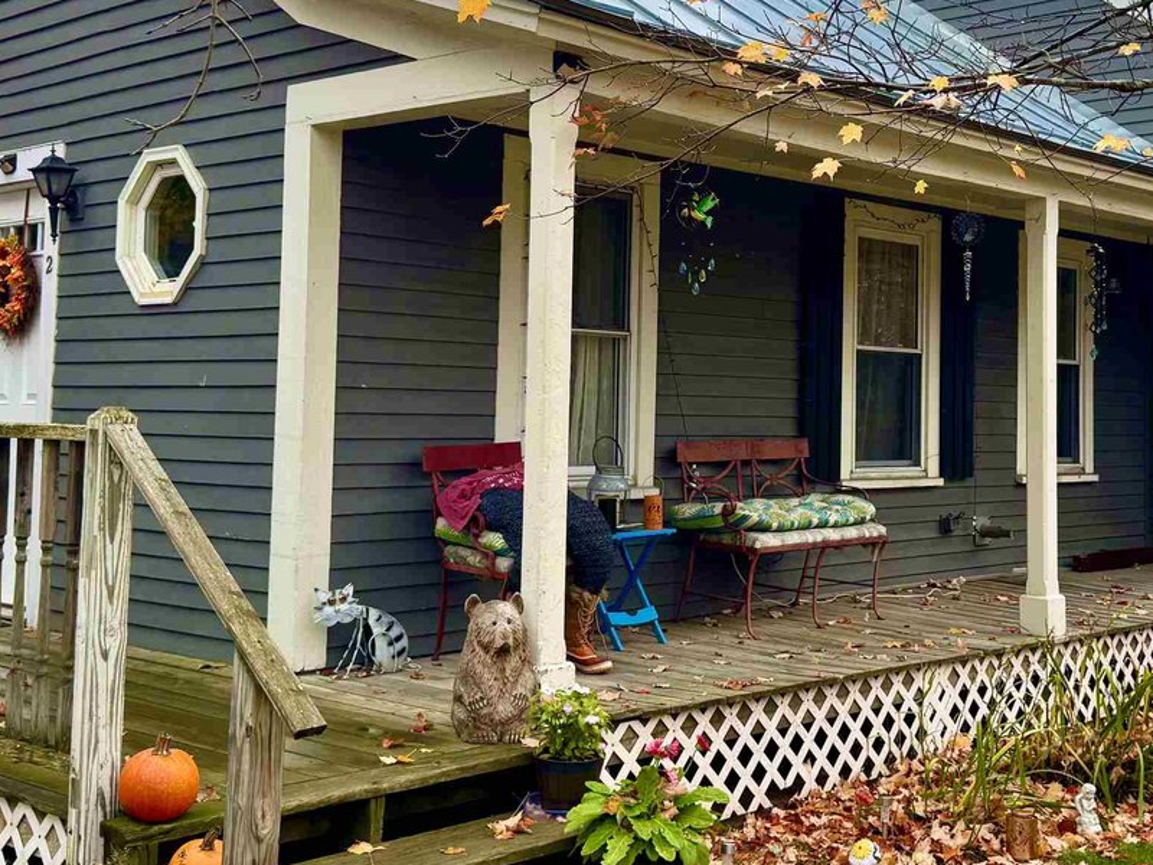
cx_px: 754
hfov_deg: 39.3
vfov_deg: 30.1
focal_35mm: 48
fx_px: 1599
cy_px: 306
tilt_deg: +3.0
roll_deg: -0.8
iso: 80
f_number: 1.78
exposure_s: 1/531
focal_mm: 6.76
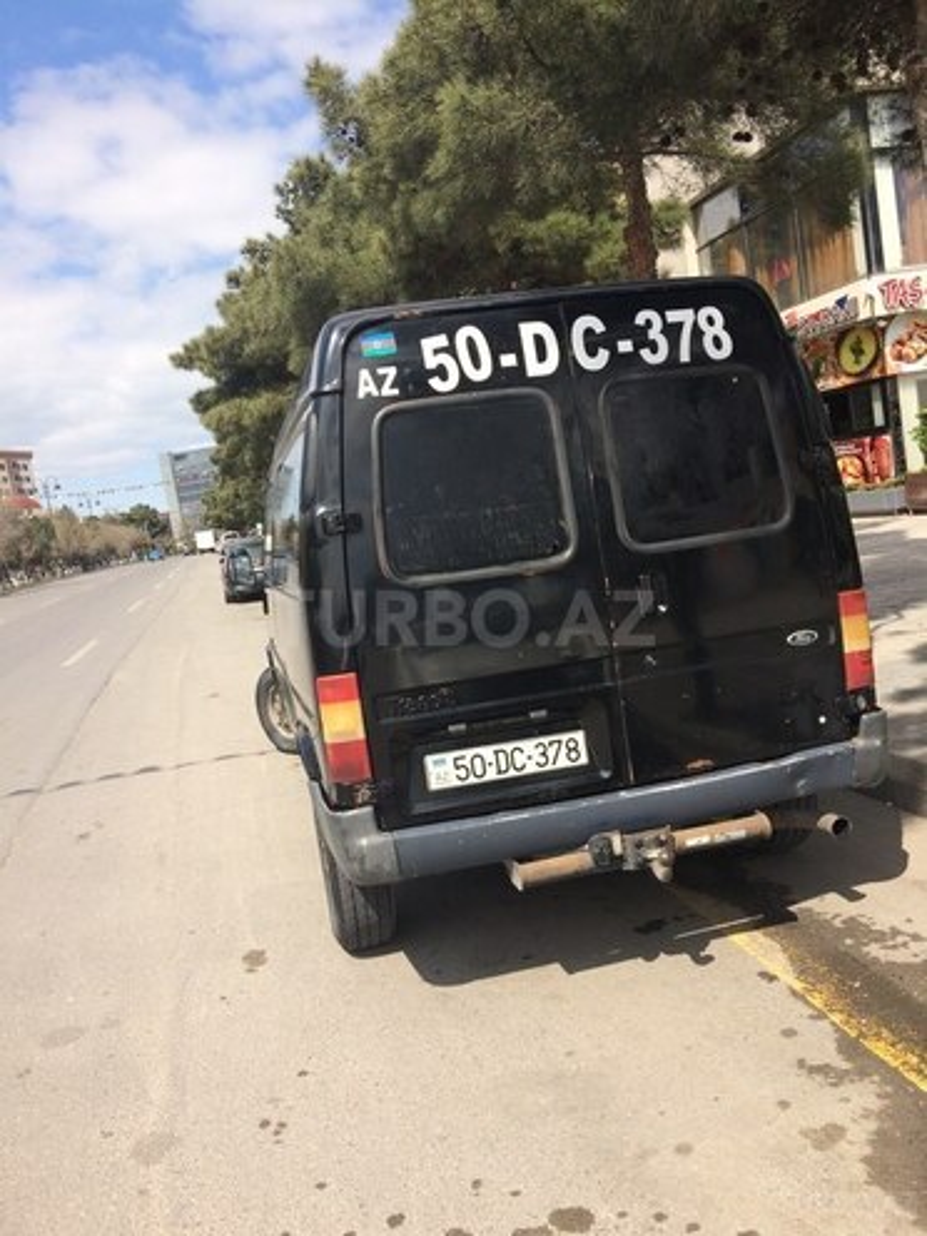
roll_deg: +9.6
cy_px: 618
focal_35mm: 29
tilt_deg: -7.6
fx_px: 1035
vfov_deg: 61.7
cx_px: 464
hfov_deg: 48.2
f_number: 2.2
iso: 32
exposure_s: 1/1709
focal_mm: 4.15
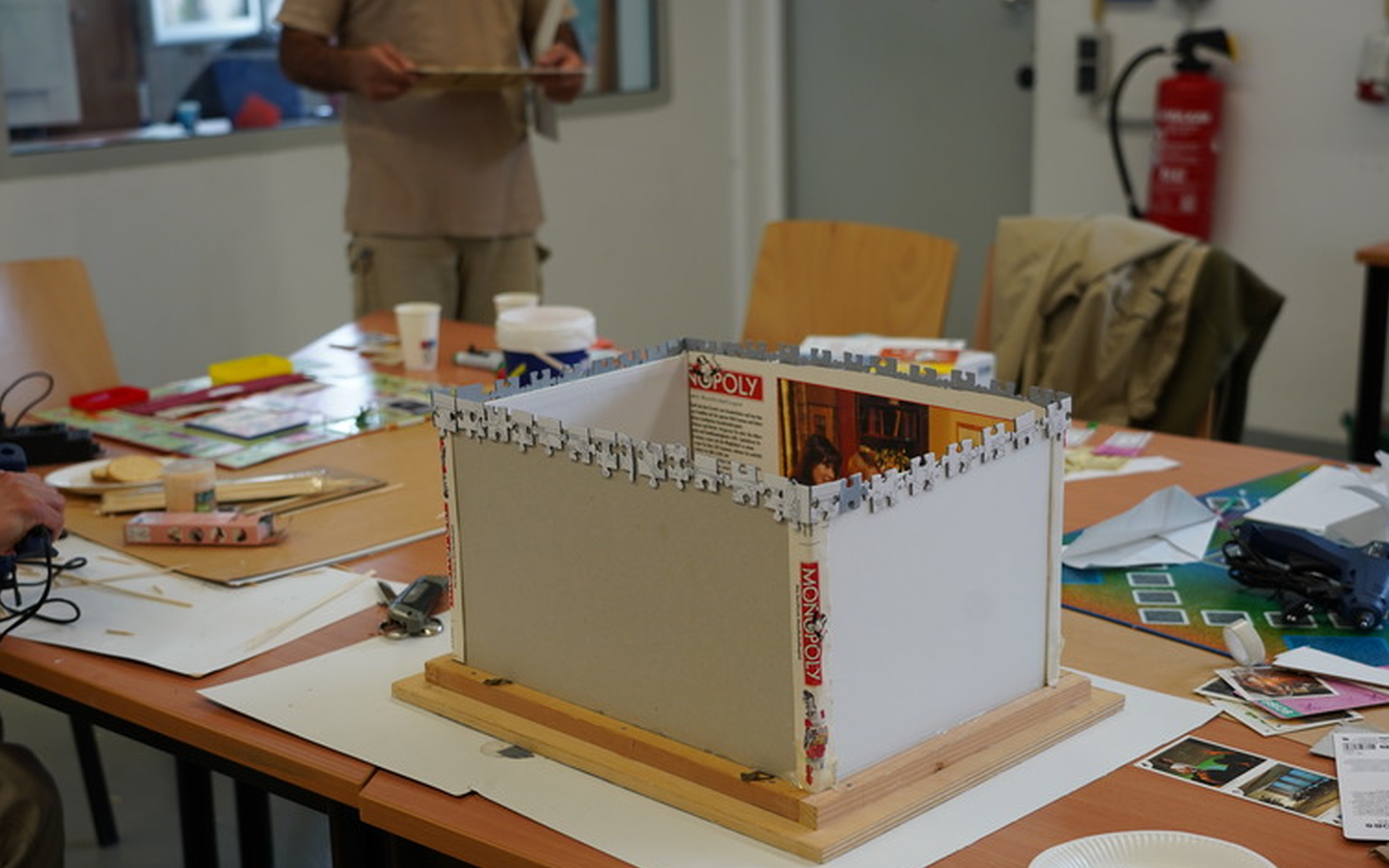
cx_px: 672
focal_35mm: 52
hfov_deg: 38.9
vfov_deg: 24.9
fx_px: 1968
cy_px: 468
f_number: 4
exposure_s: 1/160
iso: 500
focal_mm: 48
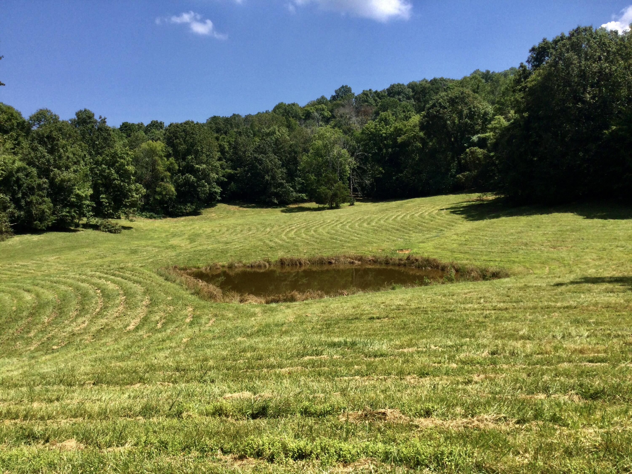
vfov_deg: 45.4
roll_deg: +0.3
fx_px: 566
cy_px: 237
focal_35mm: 31
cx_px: 316
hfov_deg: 58.4
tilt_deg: -4.7
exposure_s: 1/1181
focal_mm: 3.3
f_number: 2.4
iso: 25
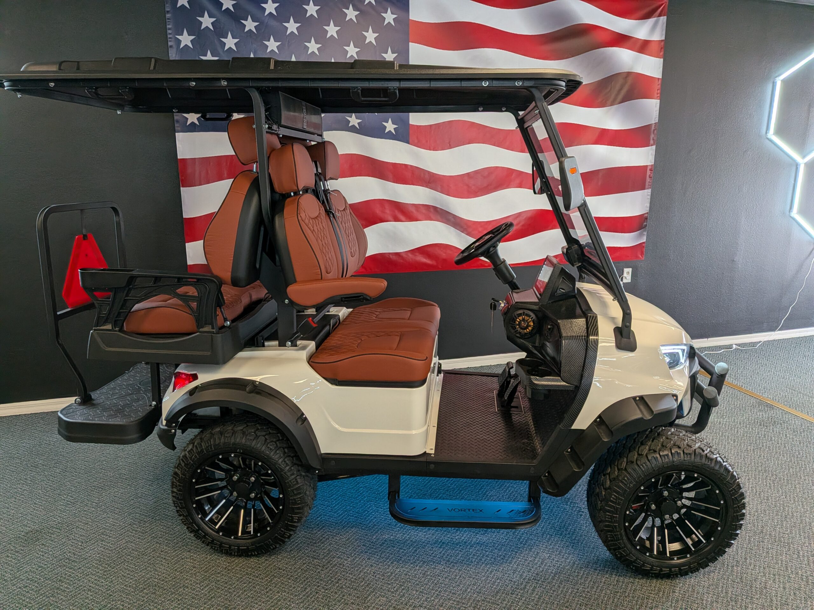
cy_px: 305
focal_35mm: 24
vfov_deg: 56.8
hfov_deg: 71.6
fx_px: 564
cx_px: 407
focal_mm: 4.53
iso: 24
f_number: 1.7
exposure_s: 1/196
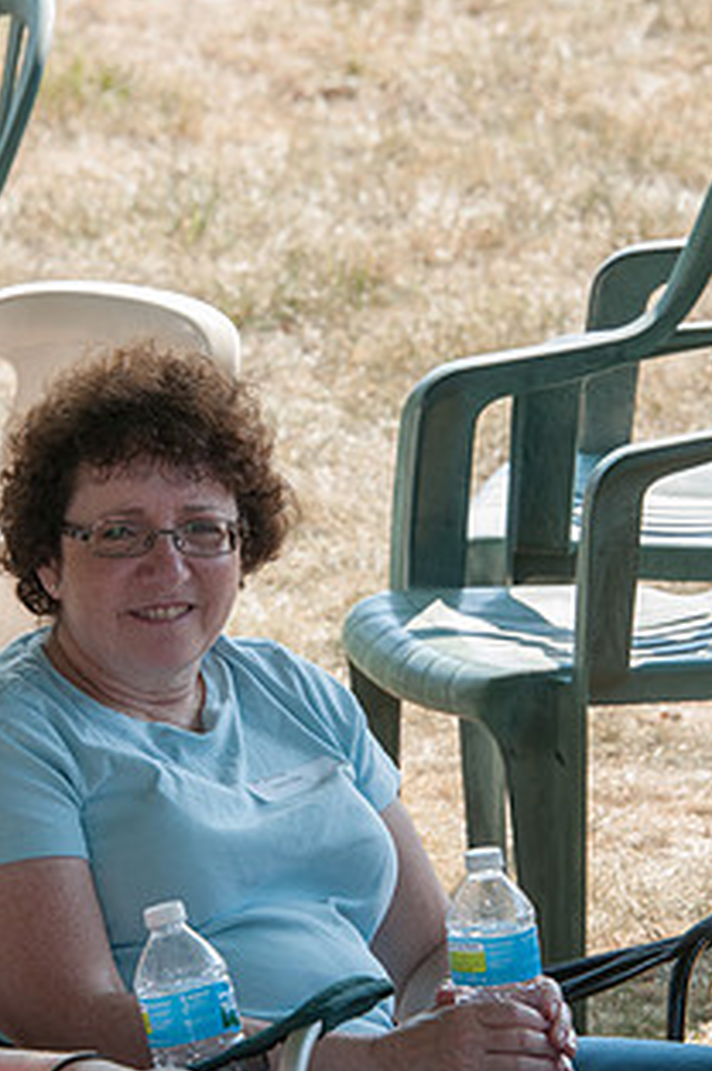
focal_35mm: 291
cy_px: 643
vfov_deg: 7.1
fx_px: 8651
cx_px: 207
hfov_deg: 4.7
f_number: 8
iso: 500
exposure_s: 1/200
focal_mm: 135
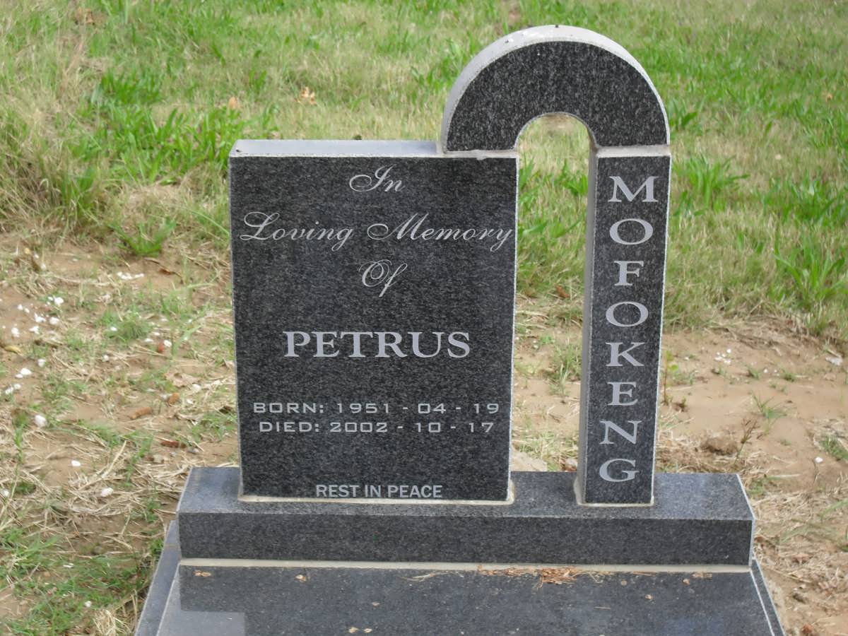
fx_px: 1617
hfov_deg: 29.4
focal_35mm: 66
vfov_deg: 22.3
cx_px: 424
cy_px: 318
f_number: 4.6
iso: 100
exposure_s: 1/250
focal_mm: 11.7
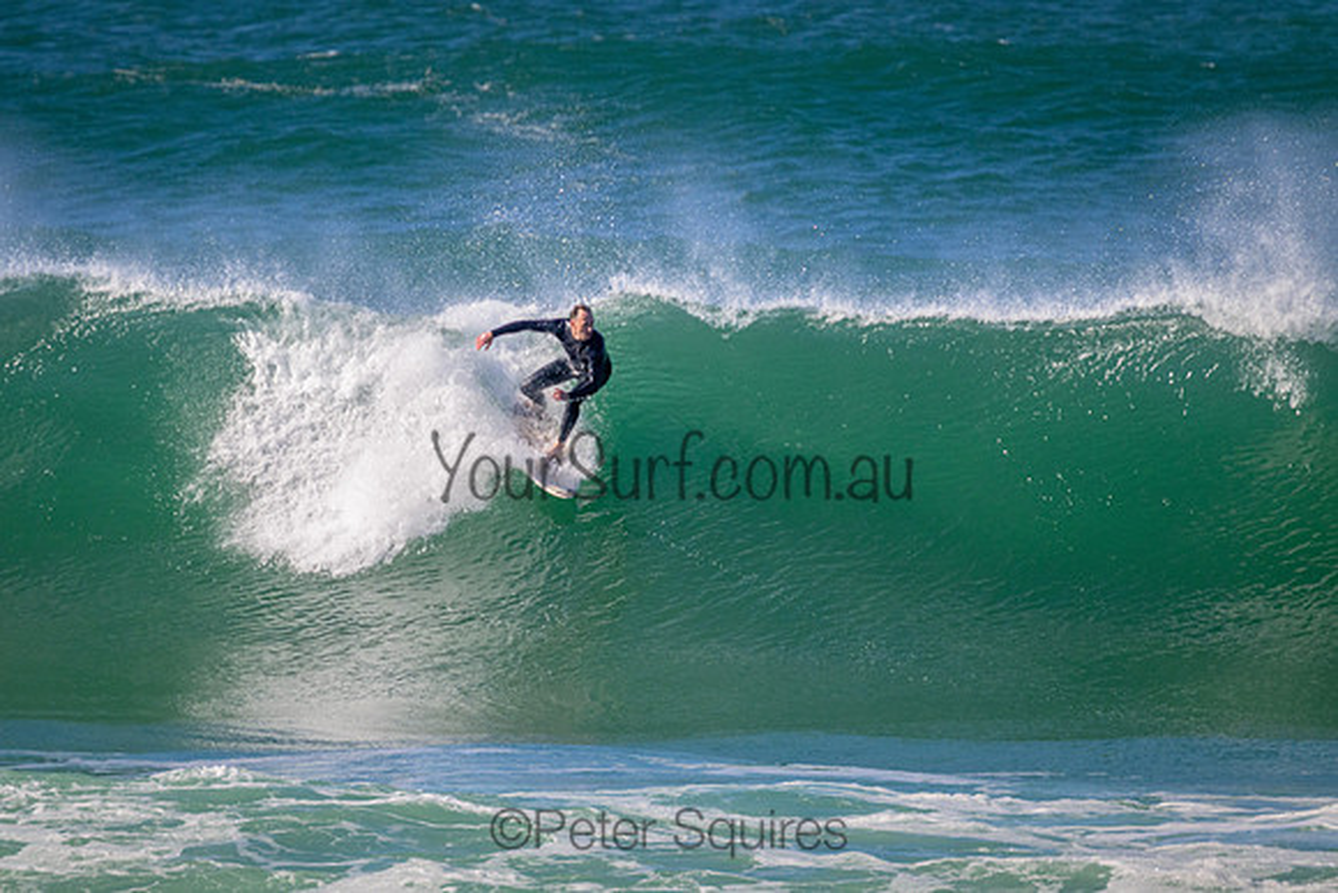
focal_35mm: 800
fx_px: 29739
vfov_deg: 1.7
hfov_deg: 2.6
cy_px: 446
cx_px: 669
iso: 2000
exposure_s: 1/2000
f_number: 11
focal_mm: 800
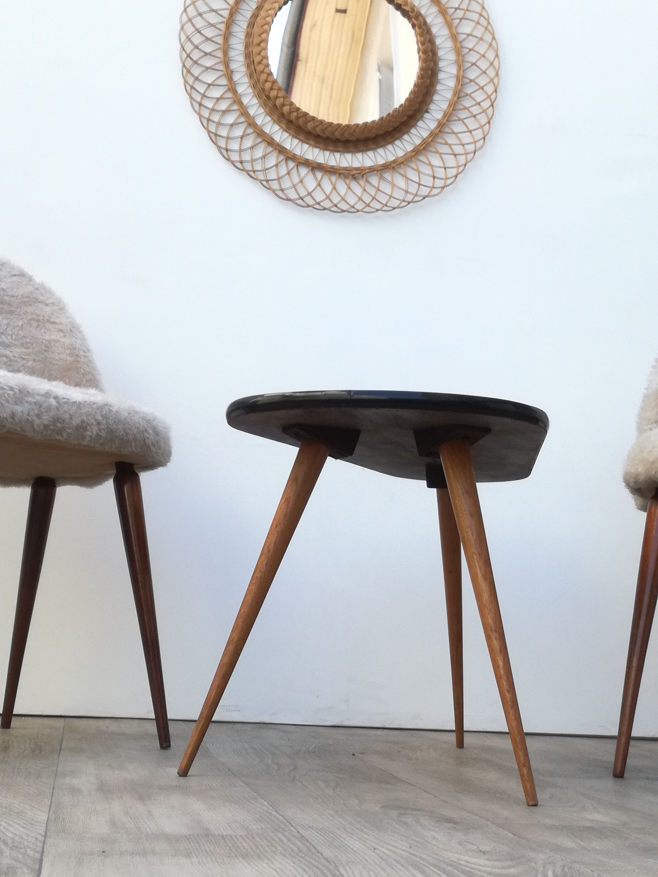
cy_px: 438
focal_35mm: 27
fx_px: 684
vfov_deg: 65.3
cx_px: 329
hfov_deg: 51.4
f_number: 2
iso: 50
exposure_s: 1/138
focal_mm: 3.79
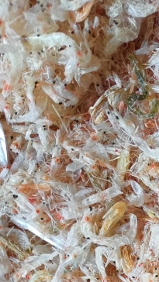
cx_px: 231
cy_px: 413
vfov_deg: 21.7
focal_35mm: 83
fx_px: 622
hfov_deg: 13.8
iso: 441
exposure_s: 1/120
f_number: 1.8
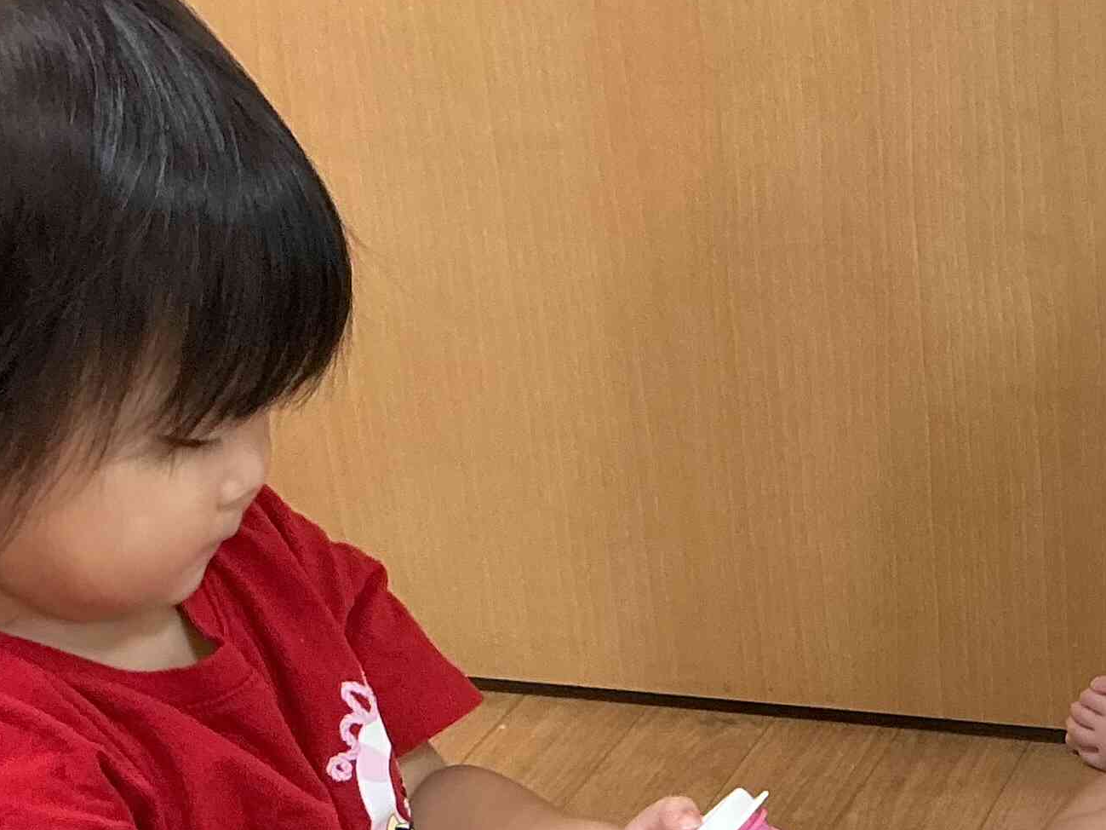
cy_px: 776
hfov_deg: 20.9
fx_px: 2875
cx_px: 1149
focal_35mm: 90
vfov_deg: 16.2
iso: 64
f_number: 1.8
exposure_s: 1/60
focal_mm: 3
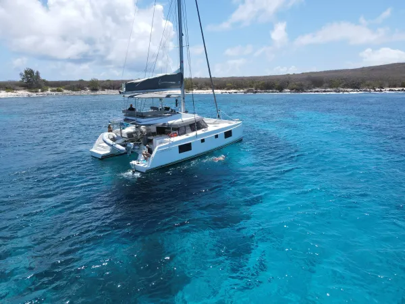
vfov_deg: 56.8
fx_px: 281
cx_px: 202
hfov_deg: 71.6
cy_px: 152
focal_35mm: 24
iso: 100
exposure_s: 1/725
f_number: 2.8
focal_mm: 4.5
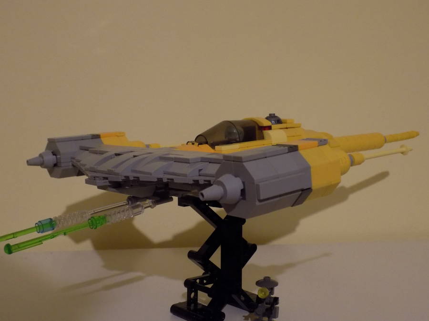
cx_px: 214
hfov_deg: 41.2
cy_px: 160
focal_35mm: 46
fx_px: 570
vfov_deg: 31.5
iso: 400
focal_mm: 8.1
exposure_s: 1/13
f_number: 3.7
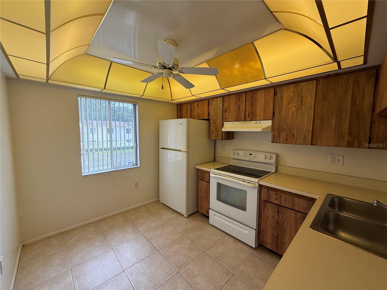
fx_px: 157
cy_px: 145
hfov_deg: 102.1
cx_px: 194
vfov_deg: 85.7
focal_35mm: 14
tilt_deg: -4.4
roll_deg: -0.8
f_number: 2.2
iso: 64
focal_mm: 2.22
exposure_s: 1/132
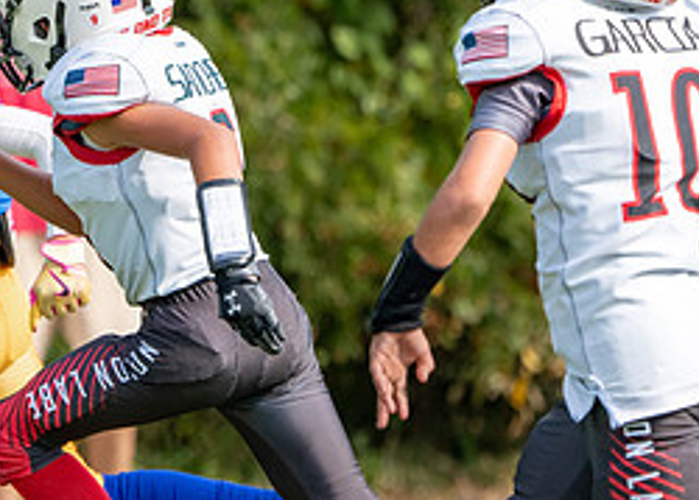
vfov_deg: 1.8
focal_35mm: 797
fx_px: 15835
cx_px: 60
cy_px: 294
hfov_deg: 2.5
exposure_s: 1/2000
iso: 500
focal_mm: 285
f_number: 5.6
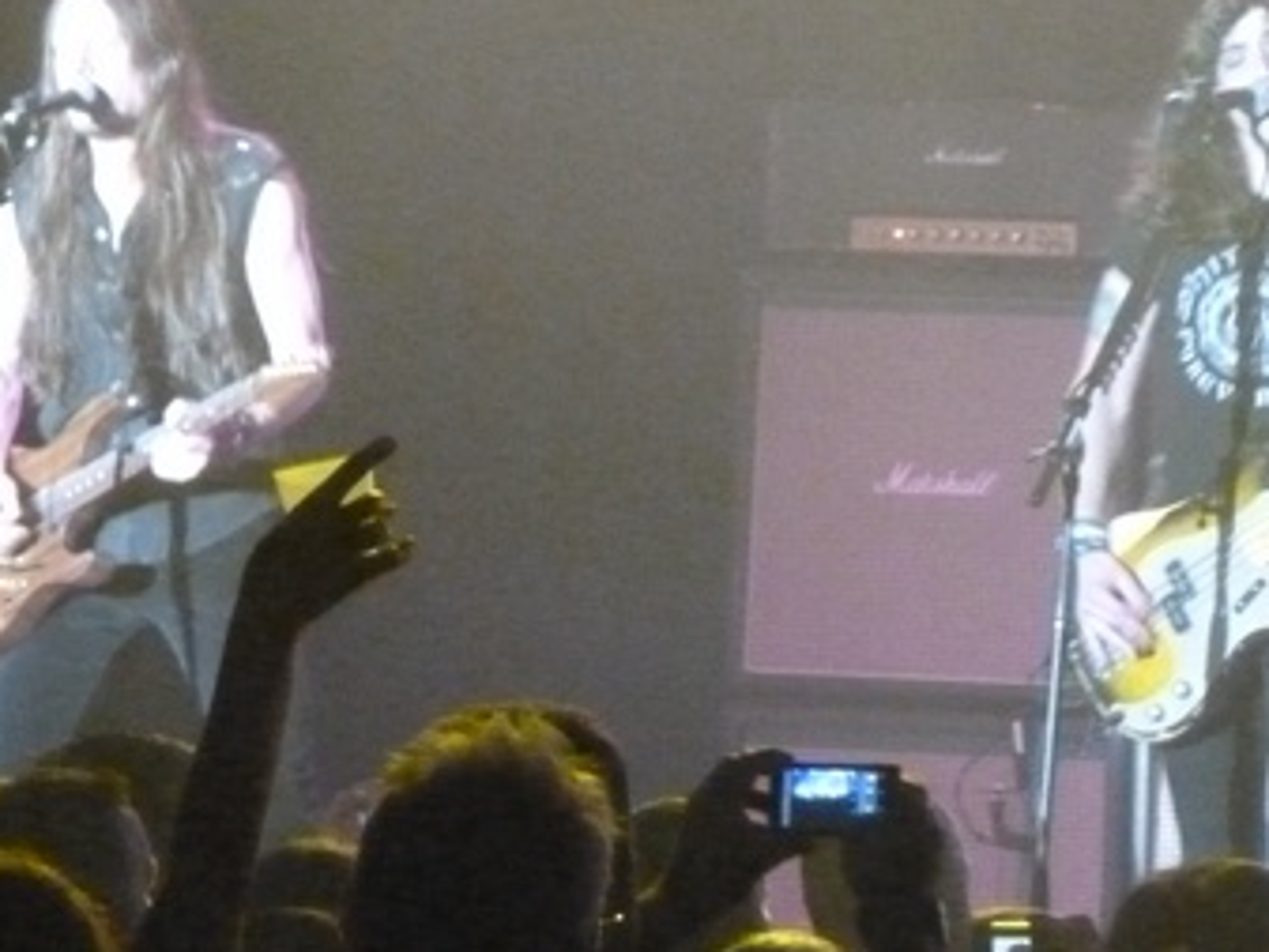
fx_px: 14999
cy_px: 126
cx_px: 561
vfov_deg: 3.6
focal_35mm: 409
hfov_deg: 4.8
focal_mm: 35.2
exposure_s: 1/15
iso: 1600
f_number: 5.5
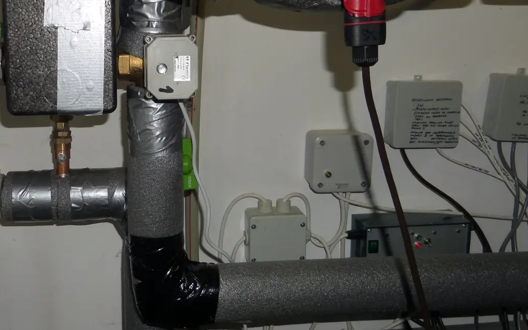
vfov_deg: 33.4
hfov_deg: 49.7
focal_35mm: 38
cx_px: 138
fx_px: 547
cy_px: 122
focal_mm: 4
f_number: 3.2
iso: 100
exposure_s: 1/30
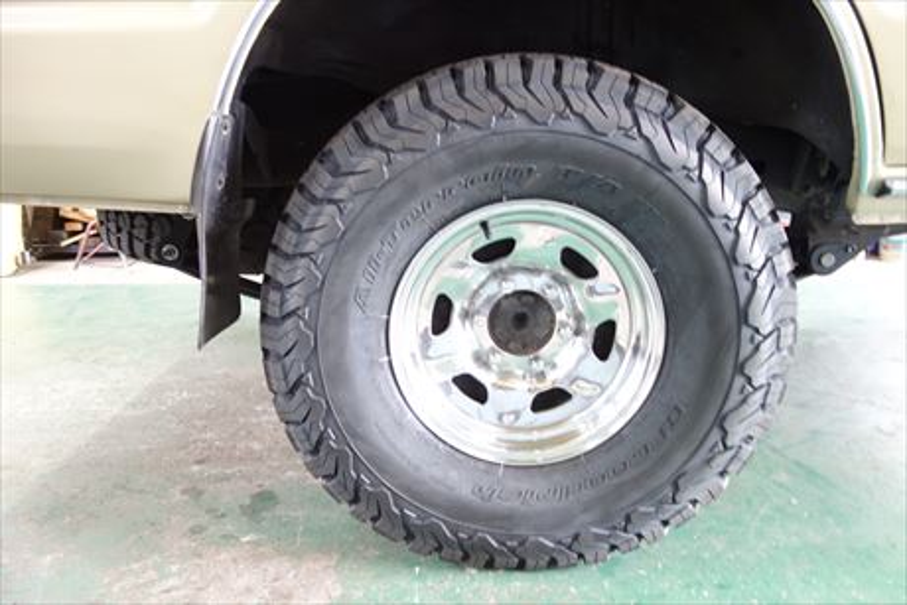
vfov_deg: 46.4
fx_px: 706
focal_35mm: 28
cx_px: 454
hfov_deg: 65.5
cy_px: 302
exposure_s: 1/30
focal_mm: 10.4
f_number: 1.8
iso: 400
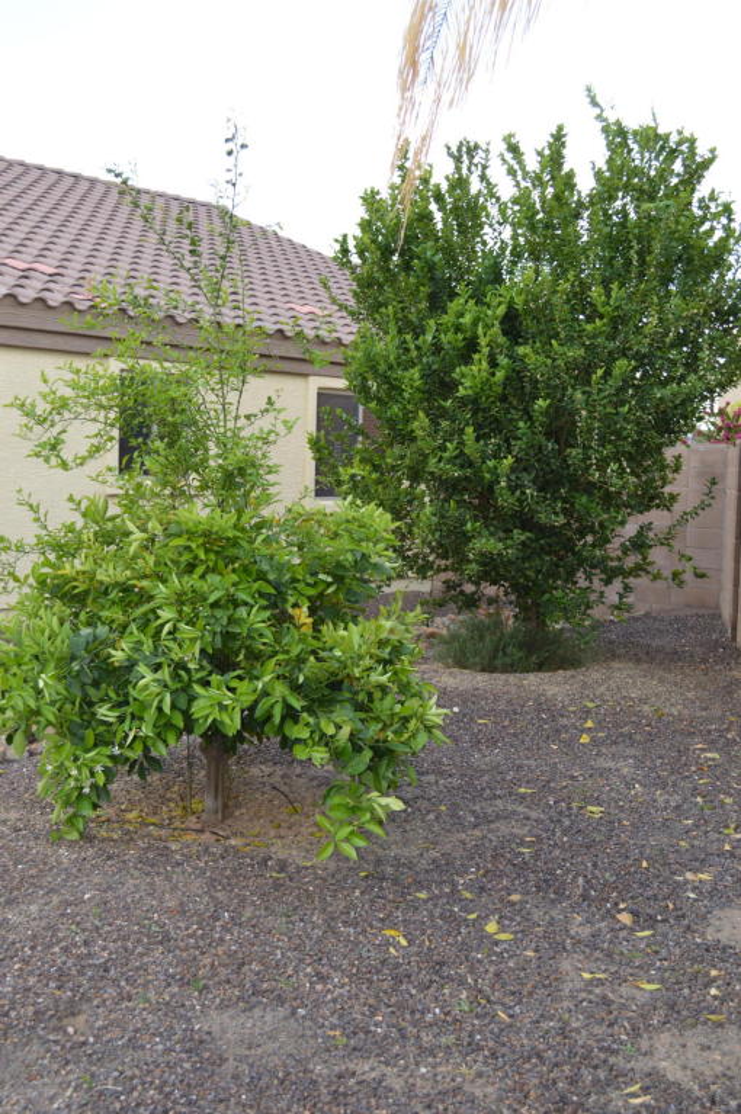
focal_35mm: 42
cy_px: 557
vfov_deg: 46.4
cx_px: 370
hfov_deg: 31.8
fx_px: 1299
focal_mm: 28
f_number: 4.5
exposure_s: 1/125
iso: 125
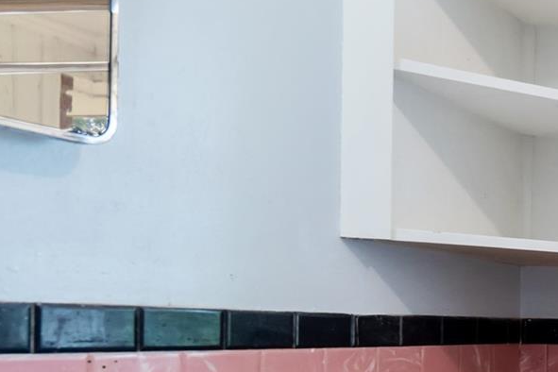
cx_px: 933
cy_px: 329
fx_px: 806
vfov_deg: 25.3
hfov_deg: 24.2
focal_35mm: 52
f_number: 4.5
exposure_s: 1/30
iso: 250
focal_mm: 10
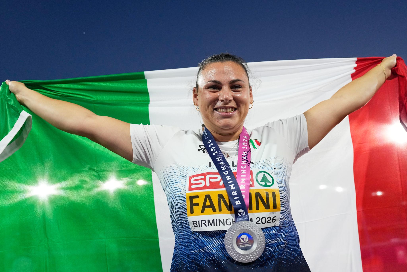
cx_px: 213
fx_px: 384
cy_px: 146
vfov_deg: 38.9
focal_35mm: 34
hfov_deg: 55.8
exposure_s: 1/1250
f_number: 2.8
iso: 2000
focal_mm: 29
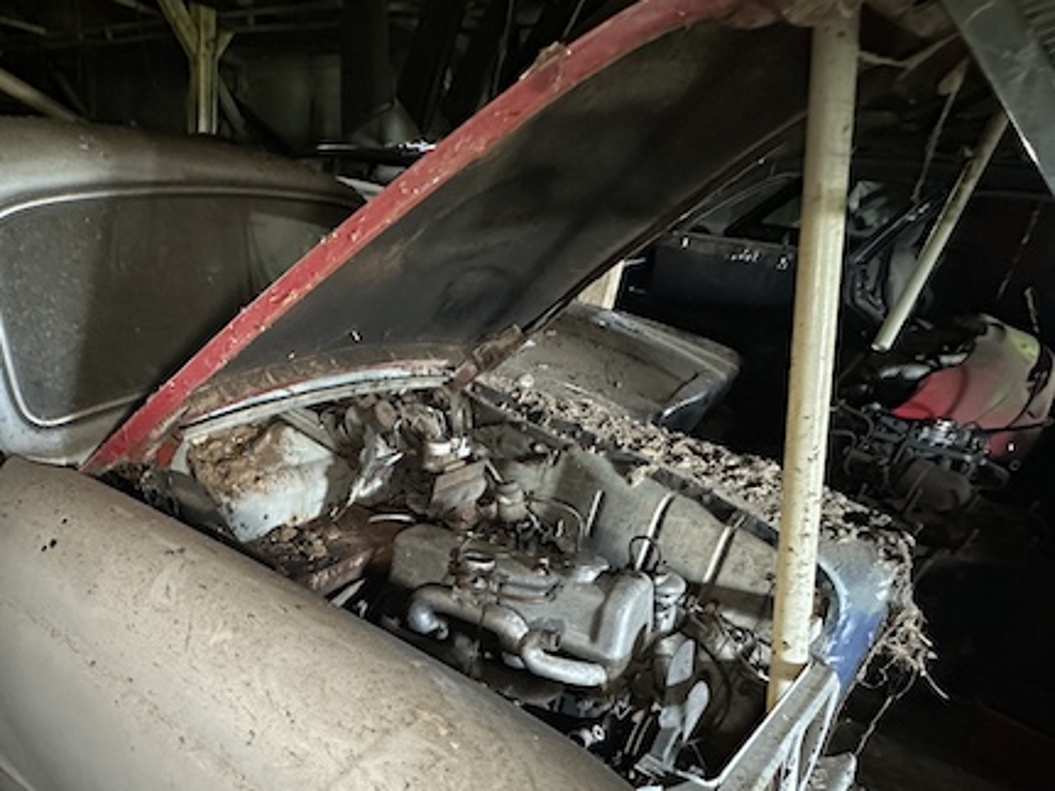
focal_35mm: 26
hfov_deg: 62.6
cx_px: 237
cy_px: 580
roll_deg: -1.3
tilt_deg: -29.8
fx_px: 792
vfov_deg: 51.1
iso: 1250
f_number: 2.2
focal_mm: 2.22
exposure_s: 1/40
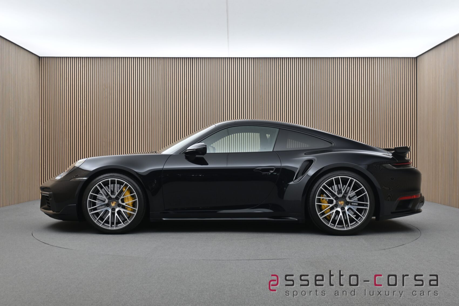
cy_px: 153
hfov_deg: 48.7
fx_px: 507
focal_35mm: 40
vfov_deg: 33.6
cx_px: 230
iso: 500
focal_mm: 26.5
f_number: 4.5
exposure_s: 1/40
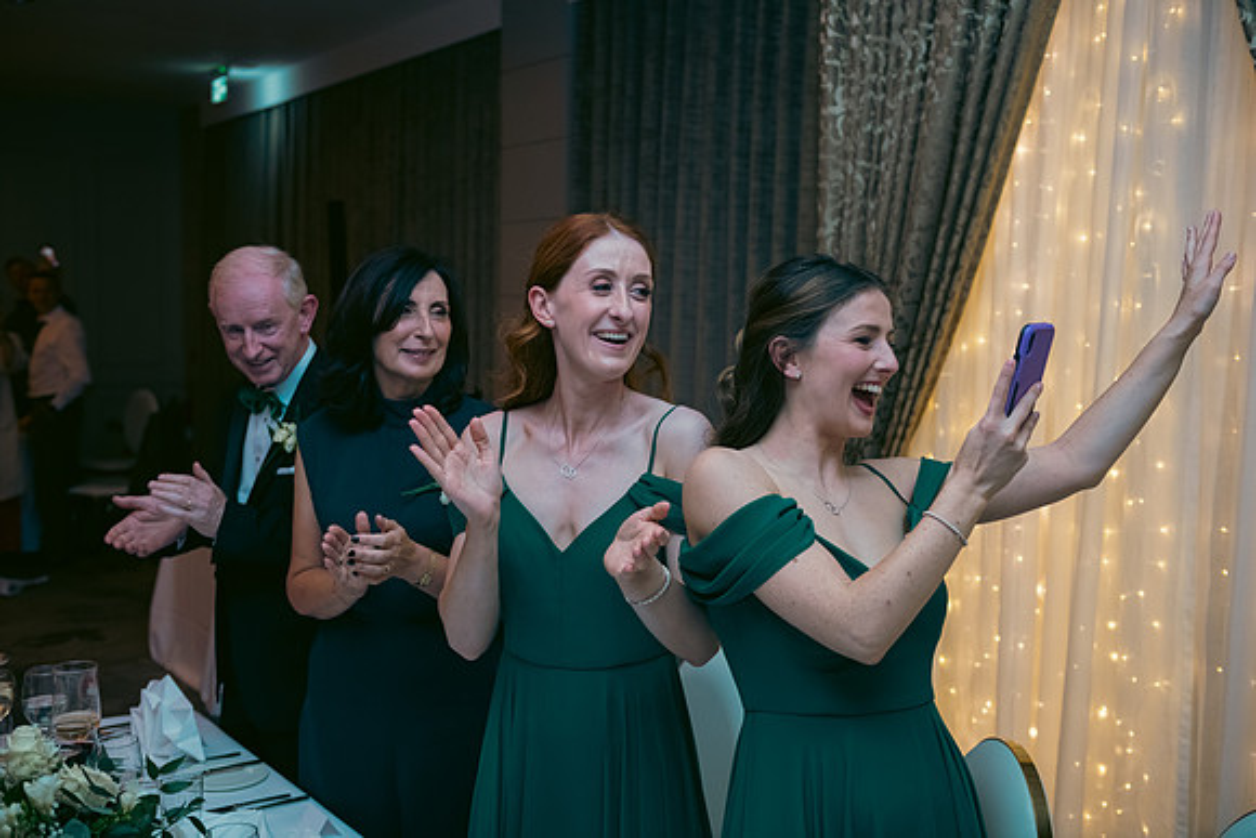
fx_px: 1396
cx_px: 628
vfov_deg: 33.4
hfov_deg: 48.4
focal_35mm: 40
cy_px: 419
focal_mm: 40
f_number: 3.5
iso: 800
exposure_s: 1/160
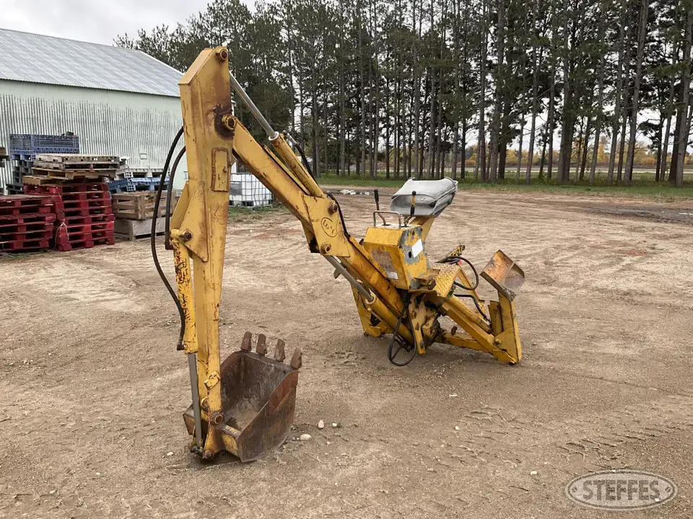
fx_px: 581
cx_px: 346
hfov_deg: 61.7
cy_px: 260
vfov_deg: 48.2
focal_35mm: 29
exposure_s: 1/469
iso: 25
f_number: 1.8
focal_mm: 3
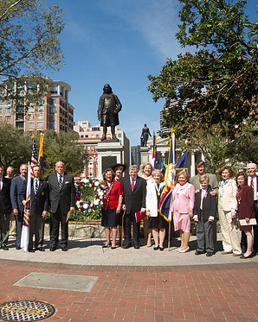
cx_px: 65
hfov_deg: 41.0
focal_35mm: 35
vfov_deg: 51.6
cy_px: 162
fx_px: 334
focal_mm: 24
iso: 200
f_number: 9
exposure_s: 1/200
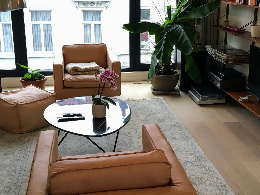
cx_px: 137
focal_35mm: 48
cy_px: 69
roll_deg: +1.0
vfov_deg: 30.1
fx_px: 361
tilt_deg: -14.2
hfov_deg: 39.6
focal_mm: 4.15
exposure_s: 1/33
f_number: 2.2
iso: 64
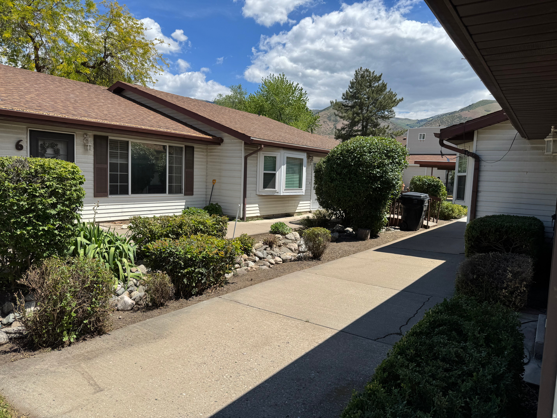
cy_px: 209
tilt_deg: -5.6
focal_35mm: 24
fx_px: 386
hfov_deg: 71.6
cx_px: 278
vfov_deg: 56.8
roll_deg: -3.1
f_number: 1.78
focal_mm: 6.76
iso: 80
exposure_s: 1/5348
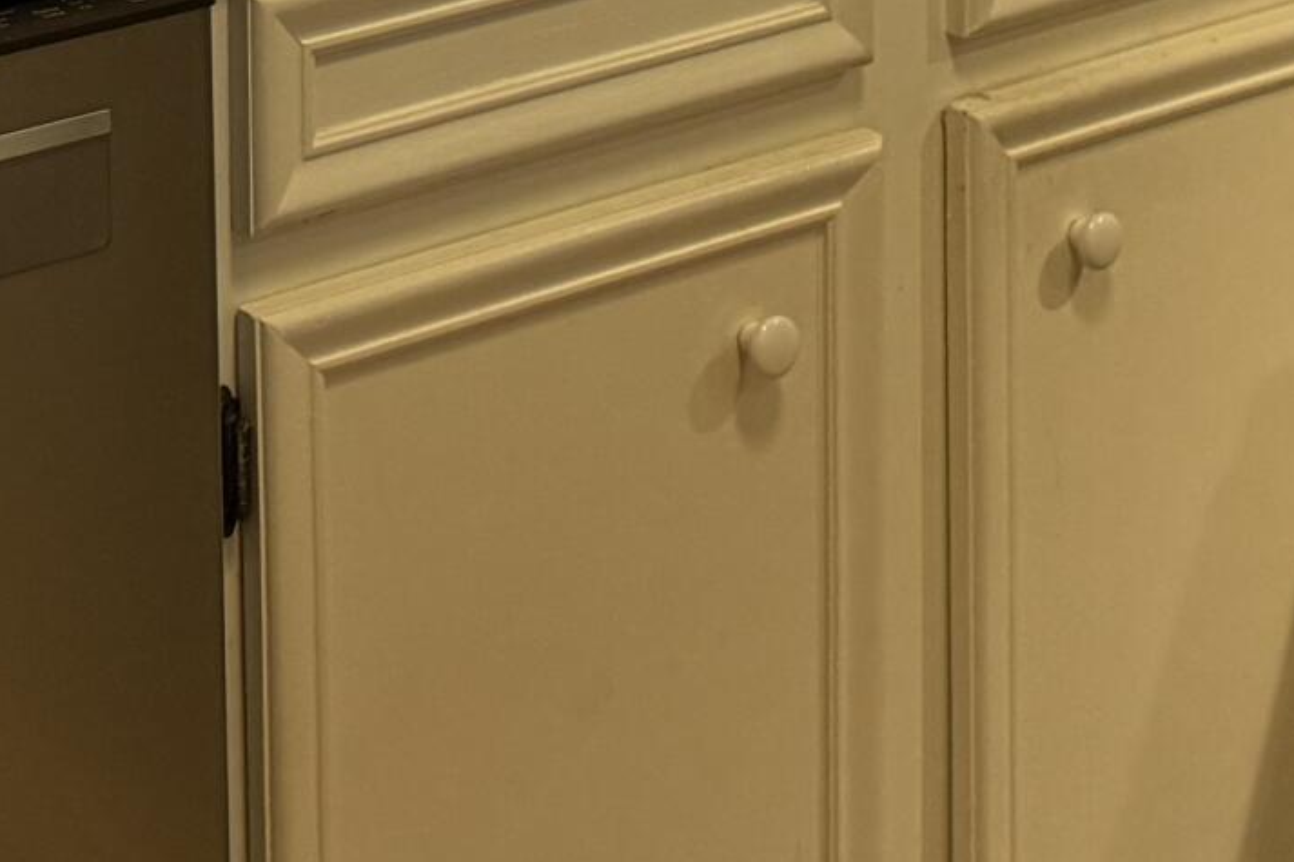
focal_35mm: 105
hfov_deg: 19.2
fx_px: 3773
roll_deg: +1.4
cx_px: 207
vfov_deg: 12.2
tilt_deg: -8.7
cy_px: -546
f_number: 1.78
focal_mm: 6.76
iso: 250
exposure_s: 1/120
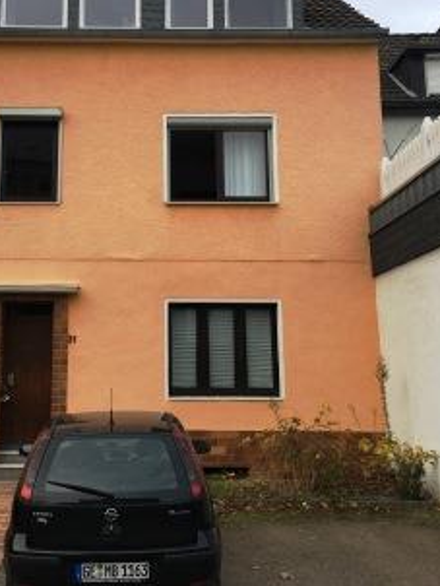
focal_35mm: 43
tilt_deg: +11.5
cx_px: 128
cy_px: 233
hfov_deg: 33.2
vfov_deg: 43.6
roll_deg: -1.5
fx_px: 728
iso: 25
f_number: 2.2
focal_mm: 4.15
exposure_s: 1/125
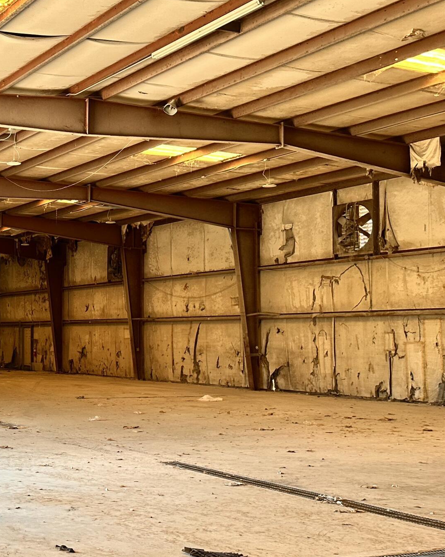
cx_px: -92
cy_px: 300
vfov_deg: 36.0
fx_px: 856
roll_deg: -0.2
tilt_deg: +3.8
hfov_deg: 26.0
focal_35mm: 52
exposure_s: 1/121
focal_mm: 6.86
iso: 100
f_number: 1.78
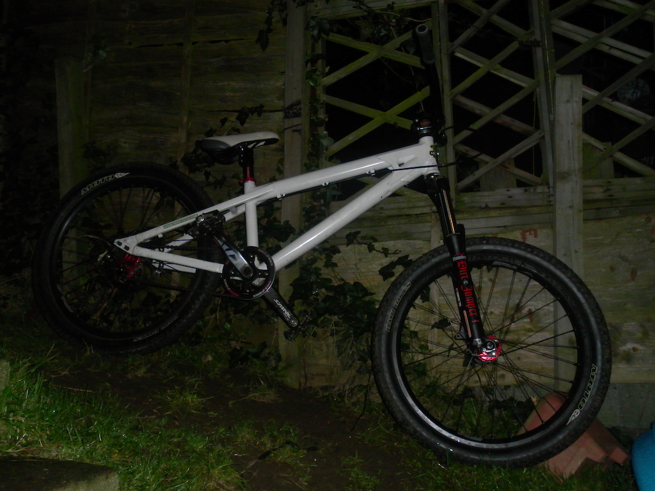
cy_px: 246
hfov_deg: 55.4
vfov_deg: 42.9
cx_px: 328
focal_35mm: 33
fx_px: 624
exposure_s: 1/50
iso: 200
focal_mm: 5.8
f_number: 3.5
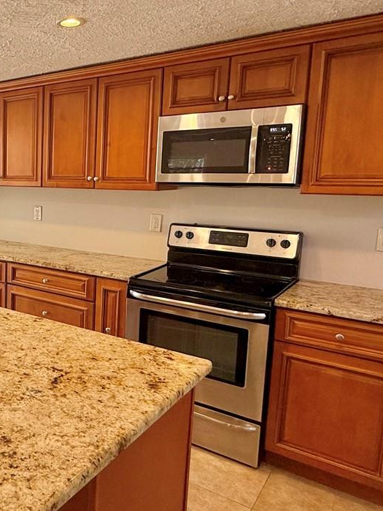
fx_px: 472
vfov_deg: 56.8
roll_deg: -0.1
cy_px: 240
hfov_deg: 39.2
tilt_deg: -6.8
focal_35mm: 32
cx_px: 4
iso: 100
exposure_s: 1/120
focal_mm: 2.22
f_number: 2.2
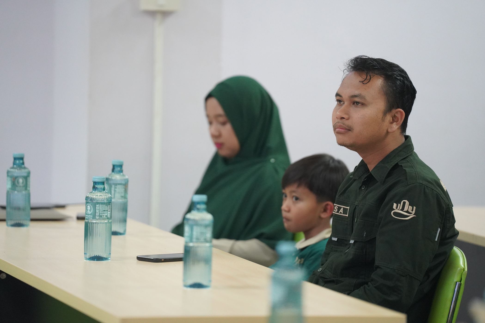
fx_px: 2694
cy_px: 162
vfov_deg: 6.9
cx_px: 242
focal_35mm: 200
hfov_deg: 10.3
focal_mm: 200
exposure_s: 1/640
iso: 8000
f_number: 2.8
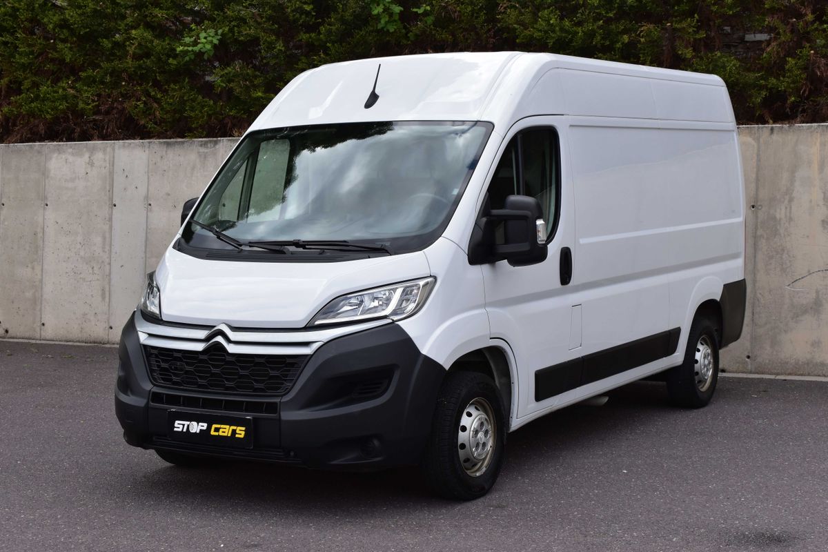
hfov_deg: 33.4
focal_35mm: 60
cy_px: 276
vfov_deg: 22.6
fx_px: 1380
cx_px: 414
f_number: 10
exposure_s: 1/320
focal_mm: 40
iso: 400
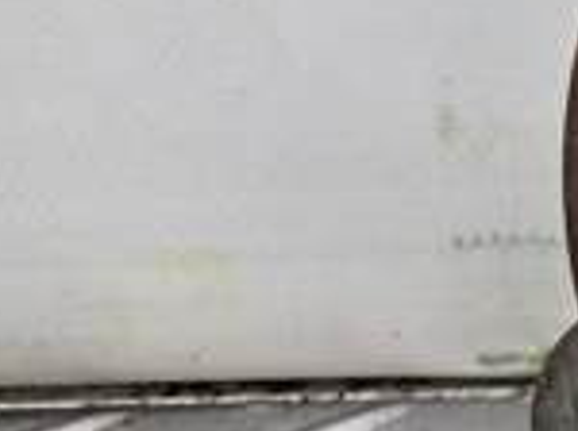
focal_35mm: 115
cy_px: 98
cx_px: 1141
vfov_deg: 12.8
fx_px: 1917
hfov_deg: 14.4
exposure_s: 1/50
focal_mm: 4
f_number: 1.8
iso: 160
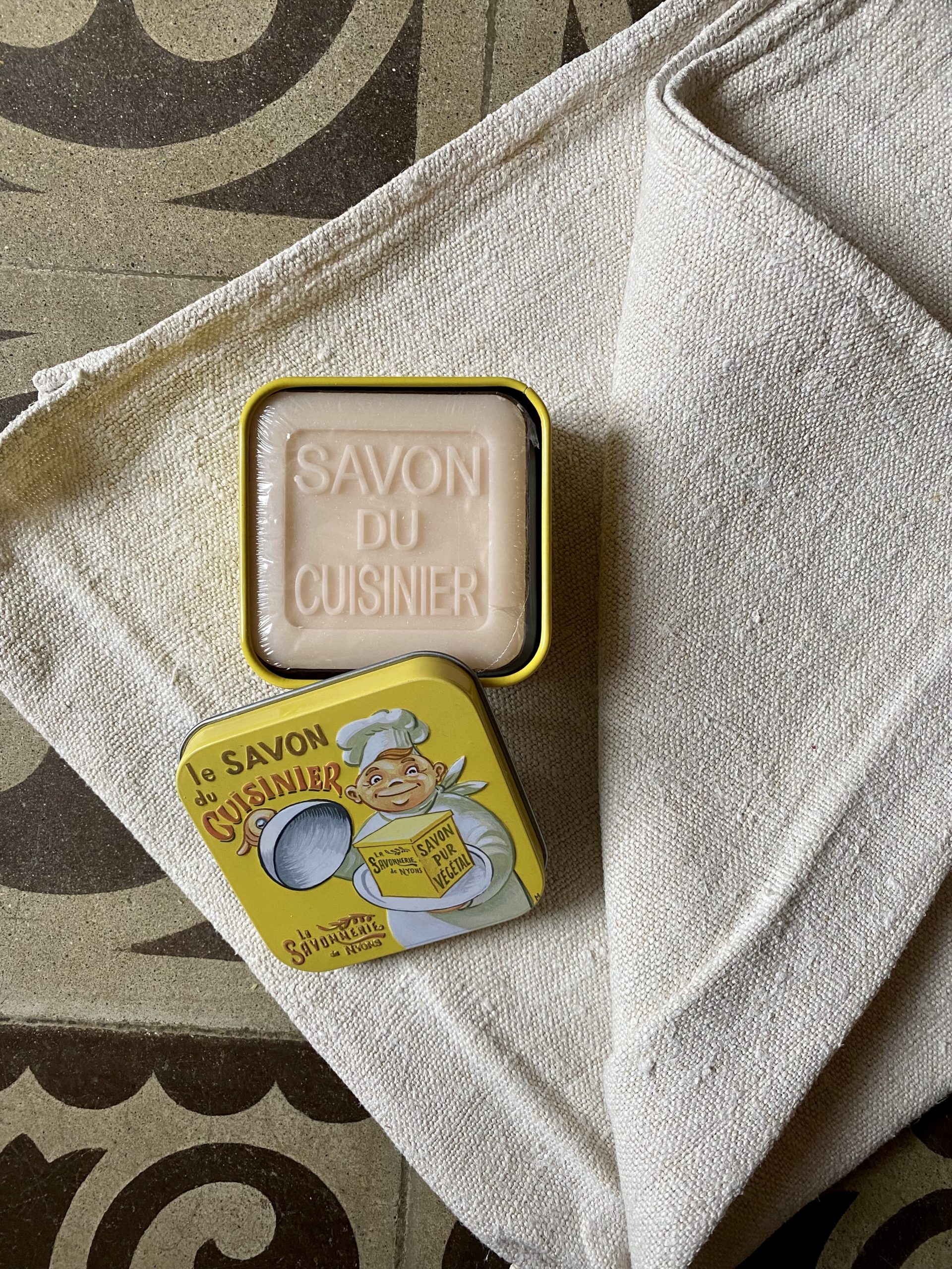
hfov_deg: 53.1
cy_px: 634
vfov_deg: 67.3
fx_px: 953
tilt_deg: -88.6
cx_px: 476
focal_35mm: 26
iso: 100
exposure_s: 1/50
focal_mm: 4.25
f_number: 1.8
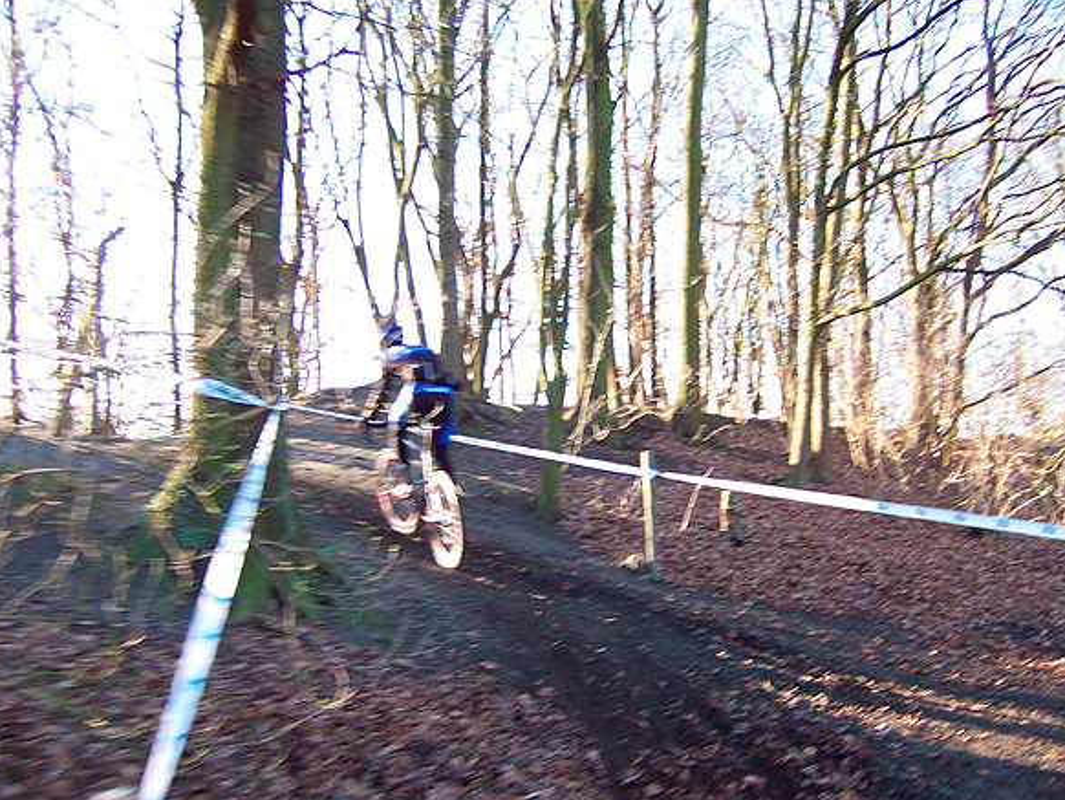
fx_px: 1046
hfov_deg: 53.9
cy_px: 408
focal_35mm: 34
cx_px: 532
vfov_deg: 41.8
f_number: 2.8
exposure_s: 1/60
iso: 80
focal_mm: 5.5
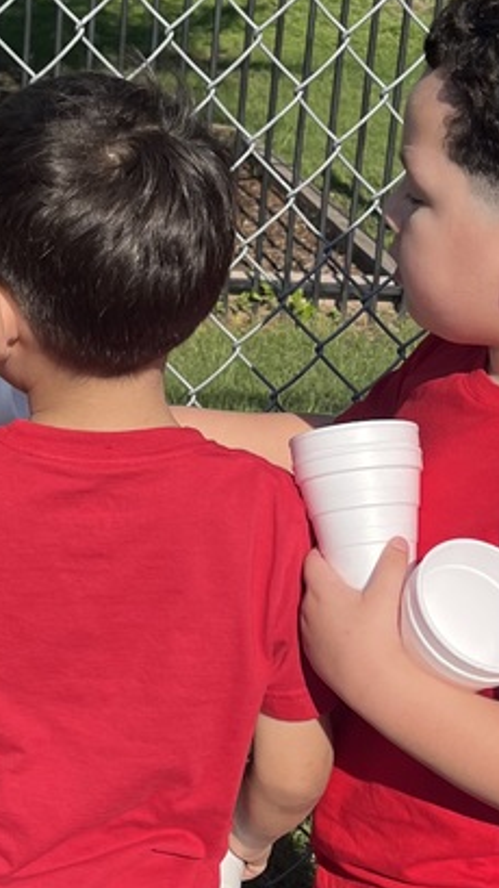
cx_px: 89
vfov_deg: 29.6
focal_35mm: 71
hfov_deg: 16.8
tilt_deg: -19.1
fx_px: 1670
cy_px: 337
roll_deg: -1.0
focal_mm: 5.1
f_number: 1.6
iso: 50
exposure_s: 1/3135
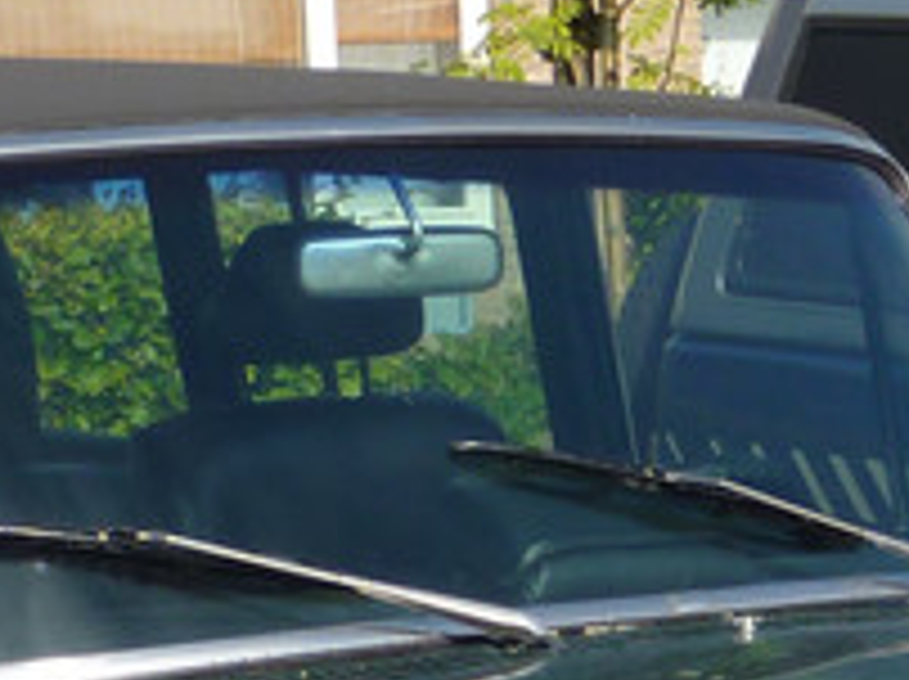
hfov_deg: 10.5
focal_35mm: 185
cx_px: 1118
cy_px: 1234
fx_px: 4852
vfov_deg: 7.7
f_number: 3.5
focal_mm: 5.7
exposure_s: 1/800
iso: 80
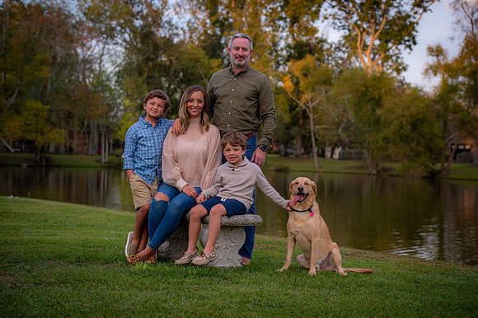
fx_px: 995
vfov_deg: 18.2
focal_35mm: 75
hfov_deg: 27.0
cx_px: 239
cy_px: 159
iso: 100
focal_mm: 75
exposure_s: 1/125
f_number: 5
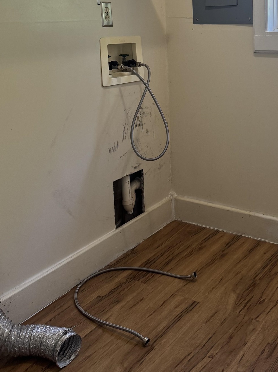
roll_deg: +1.6
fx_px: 450
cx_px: 230
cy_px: 69
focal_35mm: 42
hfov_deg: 33.2
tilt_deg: -6.5
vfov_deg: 42.6
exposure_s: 1/60
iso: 125
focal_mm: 6.76
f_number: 1.78
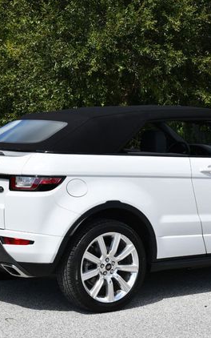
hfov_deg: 13.2
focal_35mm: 99
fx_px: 910
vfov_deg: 21.0
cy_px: 170
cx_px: 157
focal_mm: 32
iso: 110
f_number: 8
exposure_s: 1/250
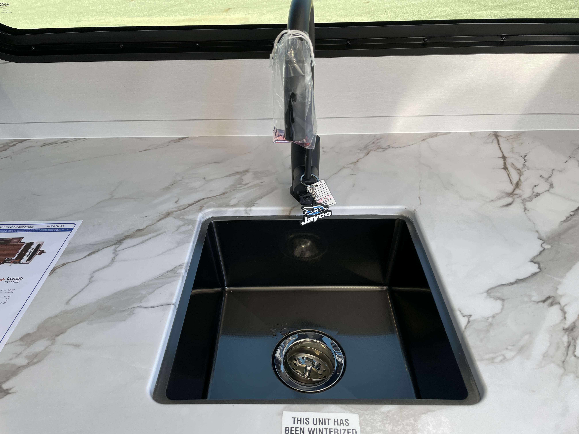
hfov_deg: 67.3
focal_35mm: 26
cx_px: 290
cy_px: 217
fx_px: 435
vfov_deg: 53.1
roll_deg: +2.7
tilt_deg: -35.8
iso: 50
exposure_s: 1/121
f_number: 1.6
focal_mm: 4.2
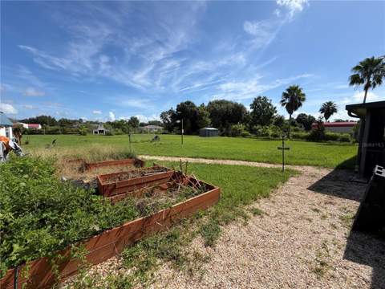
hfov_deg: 102.1
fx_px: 156
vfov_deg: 85.7
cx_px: 192
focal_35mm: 14
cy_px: 144
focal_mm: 2.22
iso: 20
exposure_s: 1/955
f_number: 2.2
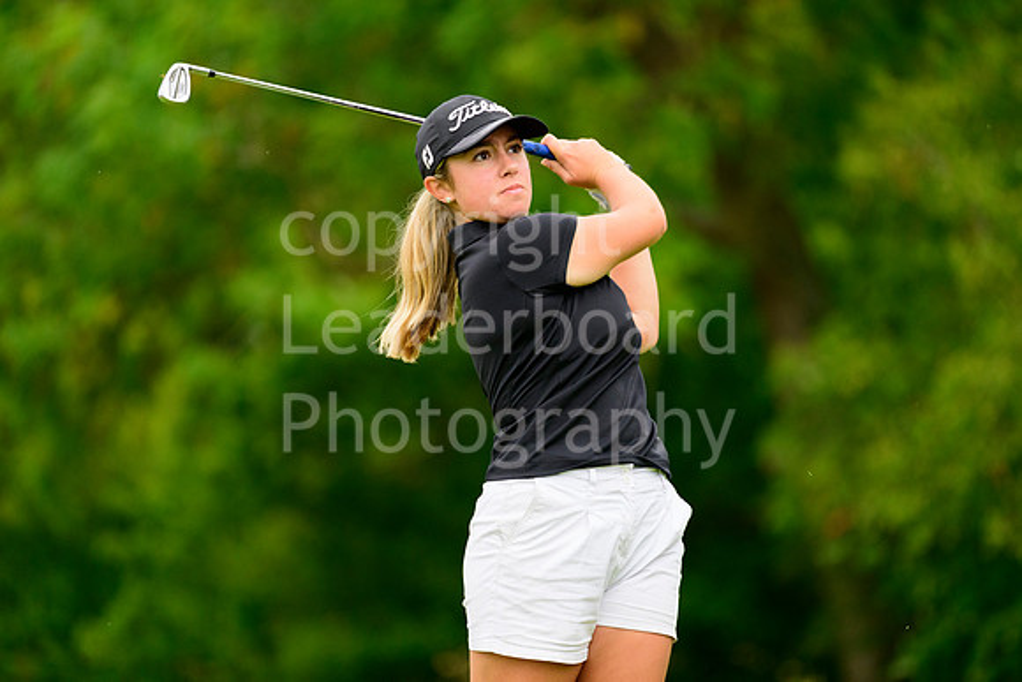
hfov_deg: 5.4
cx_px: 511
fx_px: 10790
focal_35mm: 380
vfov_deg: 3.6
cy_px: 341
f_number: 5.6
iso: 1600
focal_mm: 380
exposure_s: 1/1600
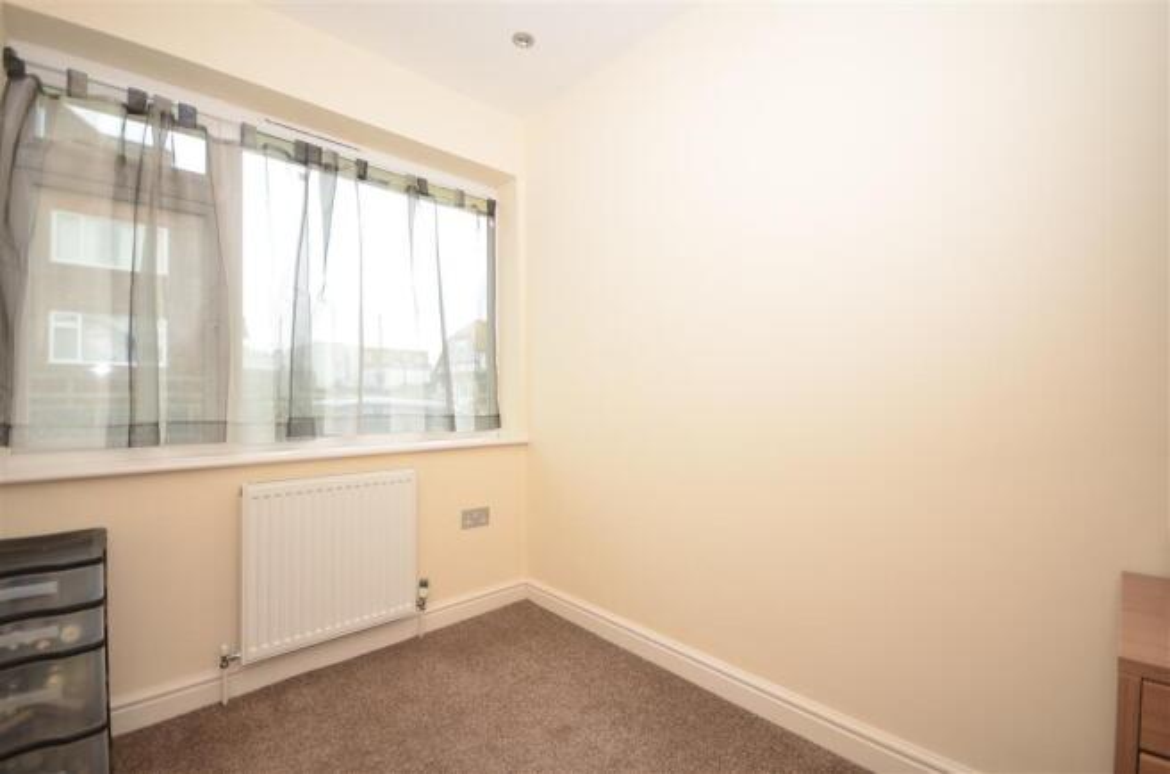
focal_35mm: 15
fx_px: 486
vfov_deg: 77.0
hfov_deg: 100.5
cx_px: 585
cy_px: 387
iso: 200
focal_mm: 10
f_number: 5
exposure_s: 1/40
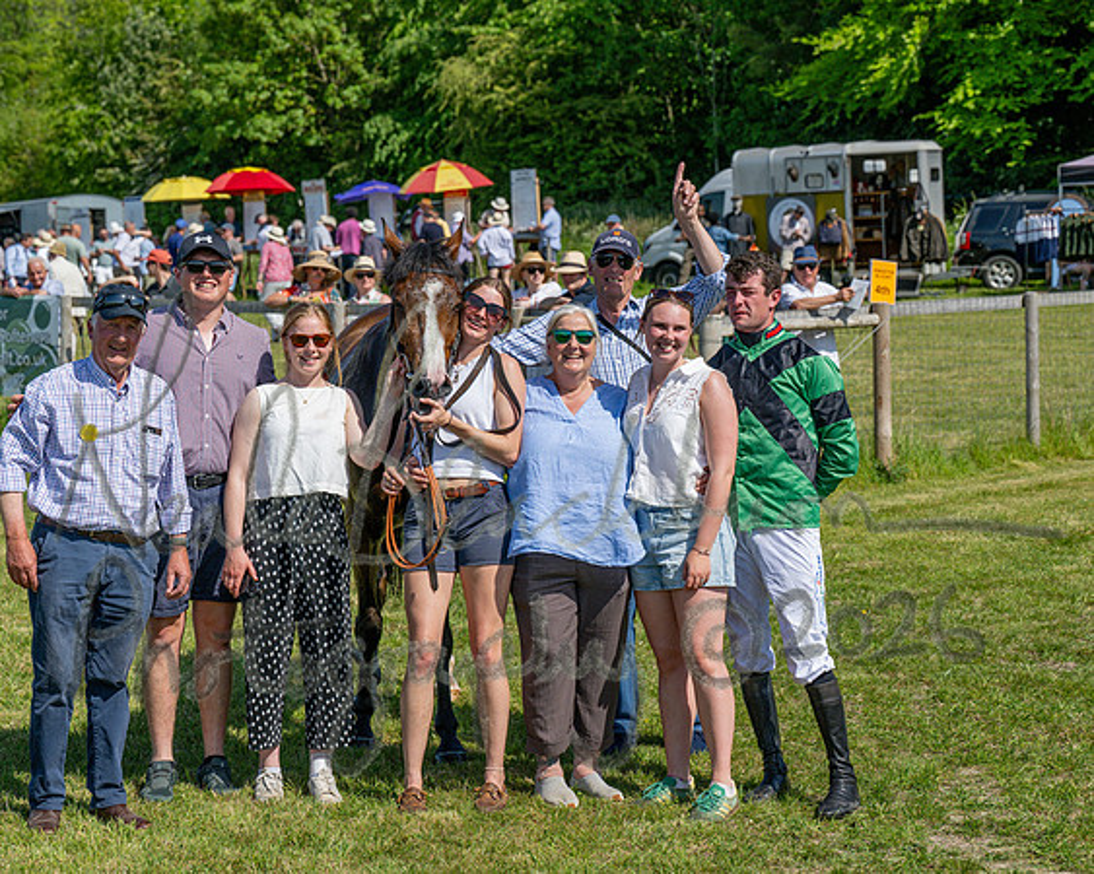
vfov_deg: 19.4
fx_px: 2553
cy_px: 437
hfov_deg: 24.2
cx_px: 547
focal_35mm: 79
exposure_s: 1/3200
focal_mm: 70
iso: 400
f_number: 5
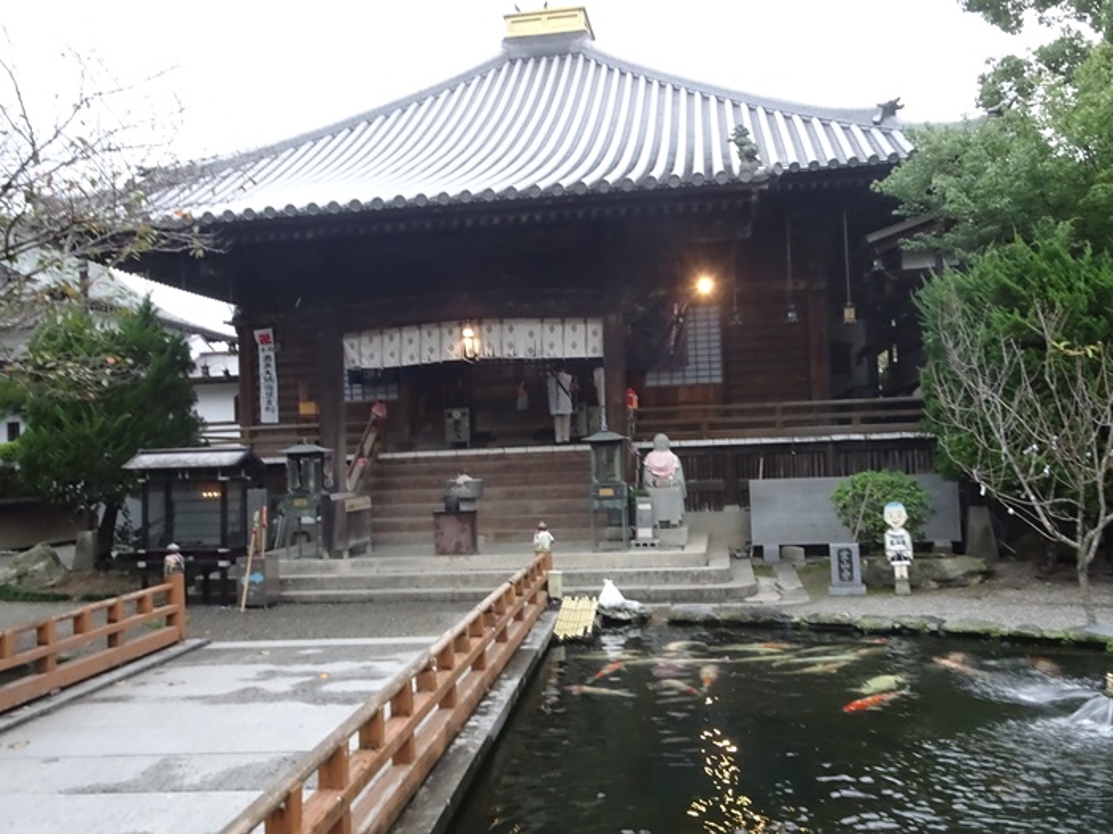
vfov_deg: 46.8
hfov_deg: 60.0
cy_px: 417
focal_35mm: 30
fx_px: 965
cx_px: 556
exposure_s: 1/30
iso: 640
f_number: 4
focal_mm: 5.09
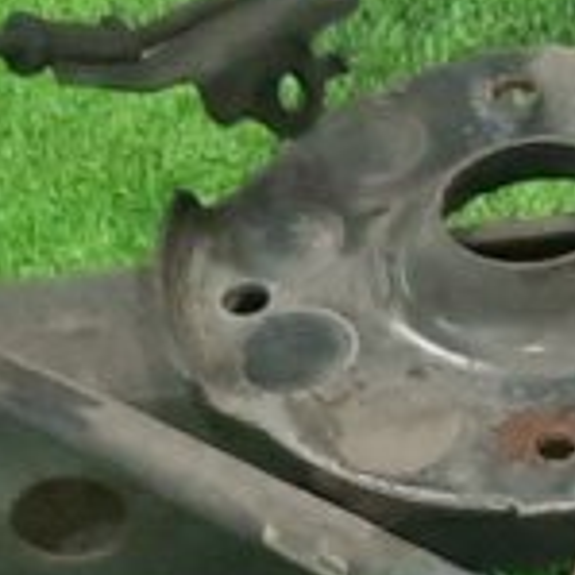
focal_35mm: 213
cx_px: 606
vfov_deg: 8.0
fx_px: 4003
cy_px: 911
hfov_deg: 8.2
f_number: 2
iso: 336
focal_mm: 4.6
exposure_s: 1/50
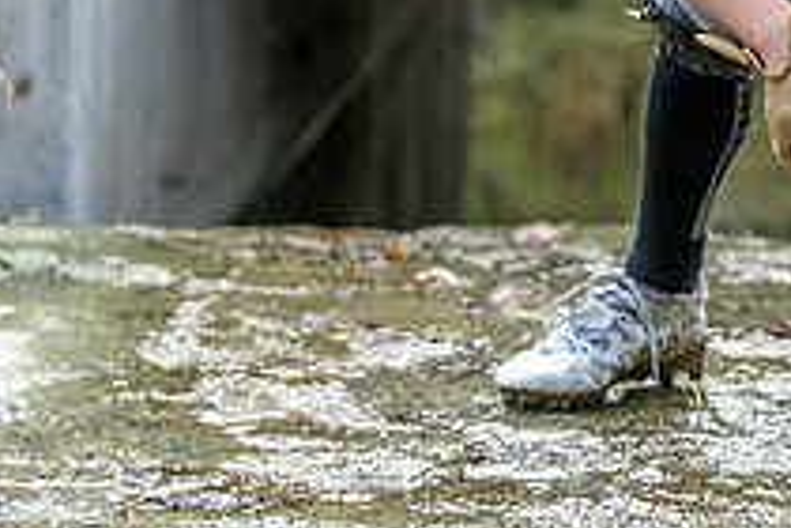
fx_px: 4240
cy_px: -187
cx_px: 896
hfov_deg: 10.5
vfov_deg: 7.0
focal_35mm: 193
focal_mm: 70
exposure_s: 1/320
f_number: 2.8
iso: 500
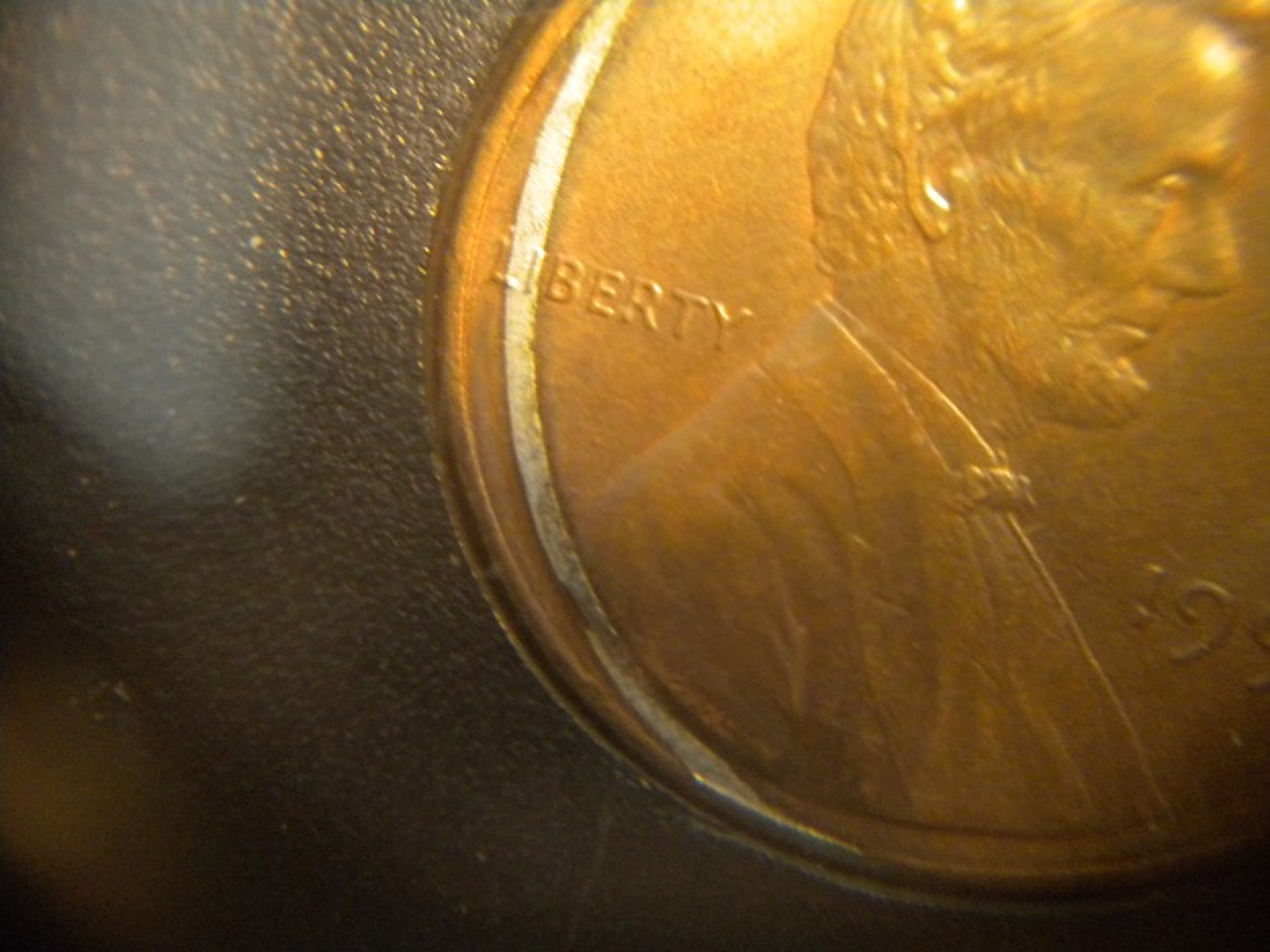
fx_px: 1284
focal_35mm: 35
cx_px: 635
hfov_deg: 52.6
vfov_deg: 40.7
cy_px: 476
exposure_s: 1/10.2
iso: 400
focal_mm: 6.3
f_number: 3.1
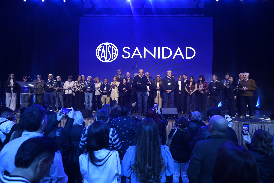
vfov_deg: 57.2
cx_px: 137
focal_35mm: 22
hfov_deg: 78.6
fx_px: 167
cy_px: 92
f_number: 4
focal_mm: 22
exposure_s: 1/250
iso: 2000
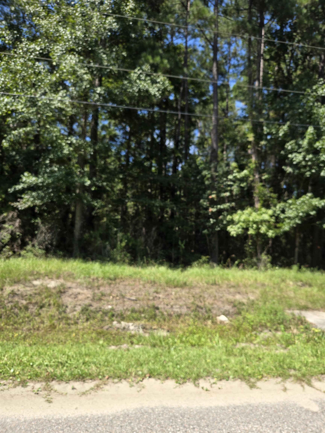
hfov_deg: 58.9
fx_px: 288
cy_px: 216
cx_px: 162
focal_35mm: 23
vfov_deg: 73.9
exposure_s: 1/736
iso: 25
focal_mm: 5.4
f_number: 1.8
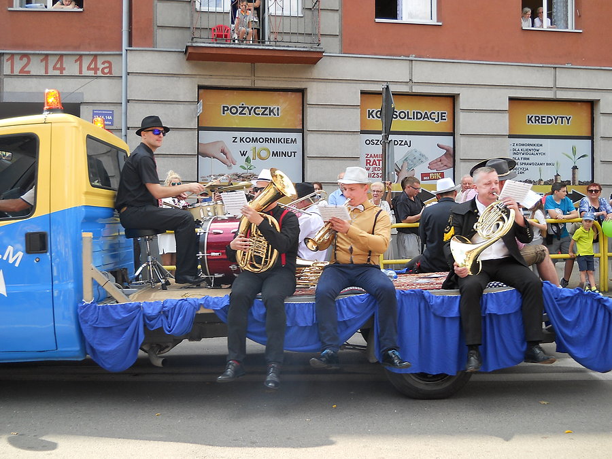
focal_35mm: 41
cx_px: 306
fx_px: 725
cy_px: 230
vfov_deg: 35.1
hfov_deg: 45.8
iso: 80
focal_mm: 6.72
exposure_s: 1/200
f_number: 3.1
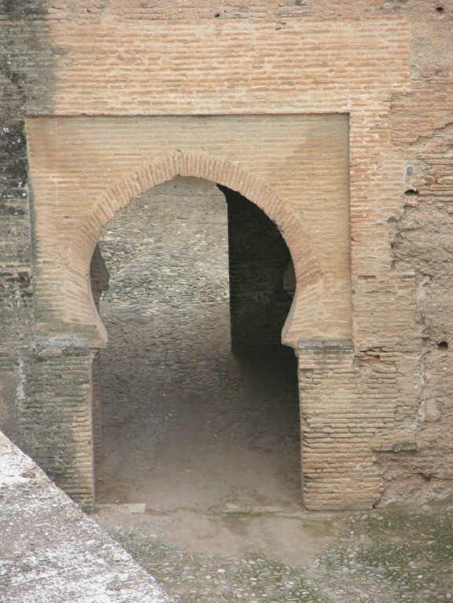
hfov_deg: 5.5
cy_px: 302
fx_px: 4711
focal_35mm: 270
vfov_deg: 7.3
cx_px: 226
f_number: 4.2
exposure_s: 1/106
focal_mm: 67.7
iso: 109
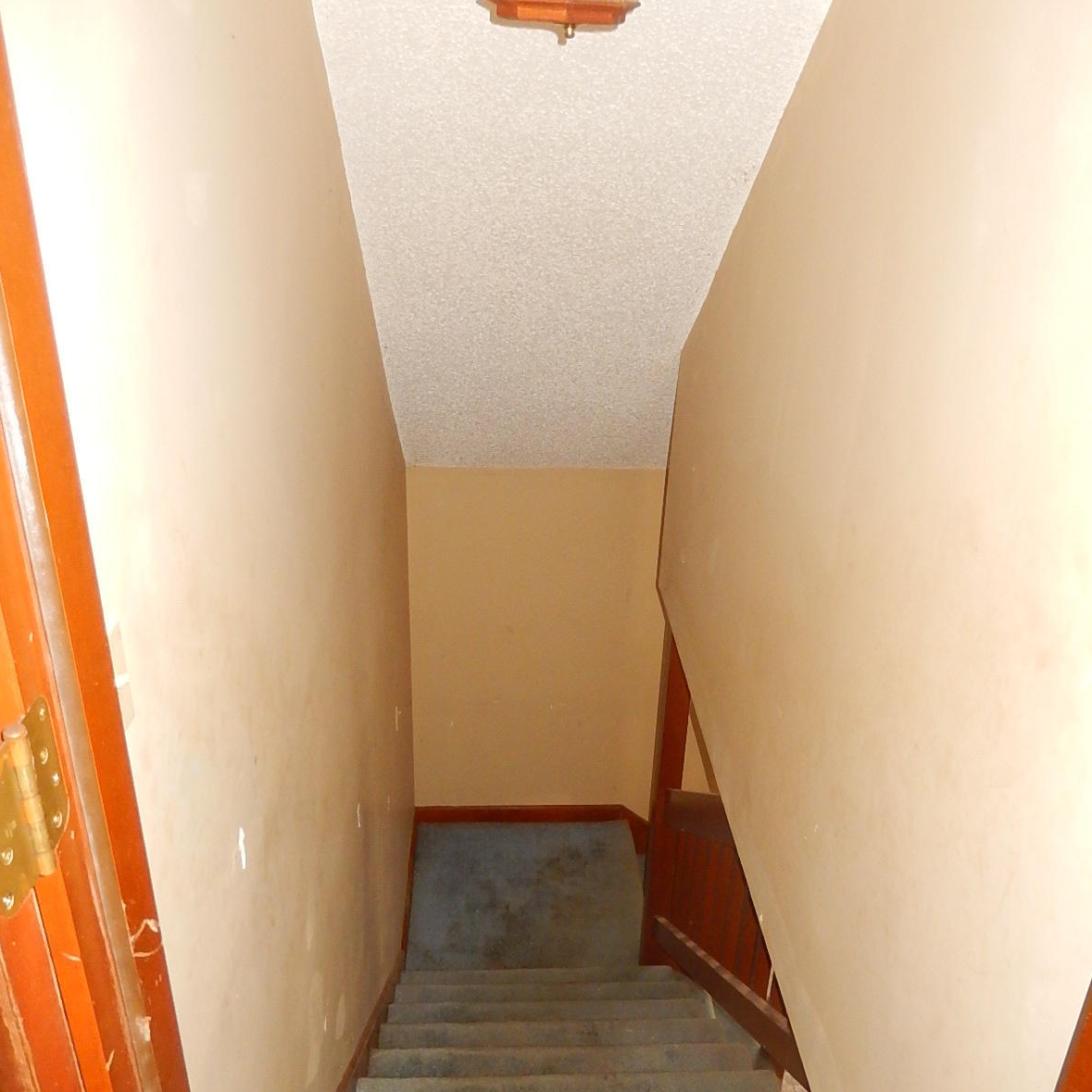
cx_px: 554
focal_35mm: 30
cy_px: 568
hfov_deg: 54.0
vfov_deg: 54.0
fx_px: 1071
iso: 500
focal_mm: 4.5
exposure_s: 1/30
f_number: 3.4
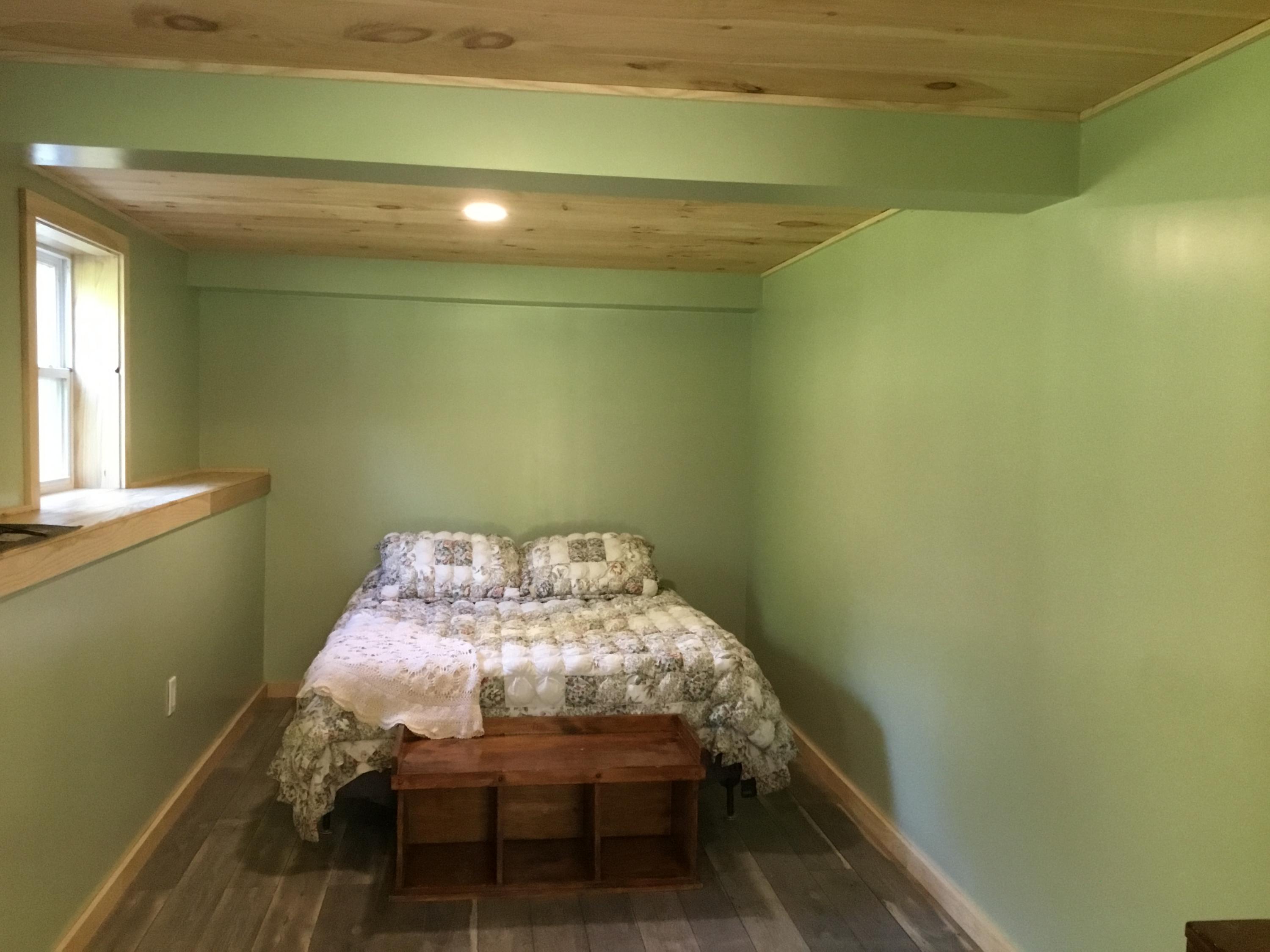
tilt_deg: -3.1
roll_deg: -0.2
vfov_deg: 45.4
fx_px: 1137
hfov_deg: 58.4
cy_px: 476
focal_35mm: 31
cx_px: 635
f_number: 2.4
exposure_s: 1/30
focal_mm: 3.3
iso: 200
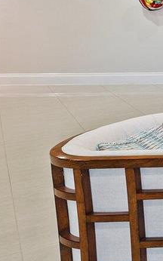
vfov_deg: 29.5
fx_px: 469
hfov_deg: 10.8
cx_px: 514
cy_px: 17
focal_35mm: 66
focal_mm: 14
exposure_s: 1/2
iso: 200
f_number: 8
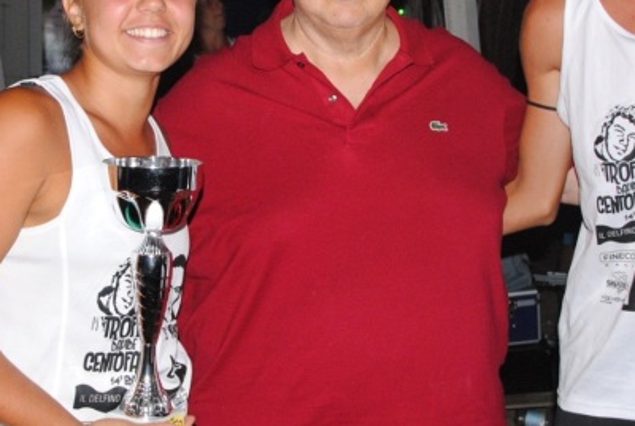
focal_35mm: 72
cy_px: 160
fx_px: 1272
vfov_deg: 19.0
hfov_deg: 28.0
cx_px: 264
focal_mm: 24
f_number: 5
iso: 800
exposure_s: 1/60
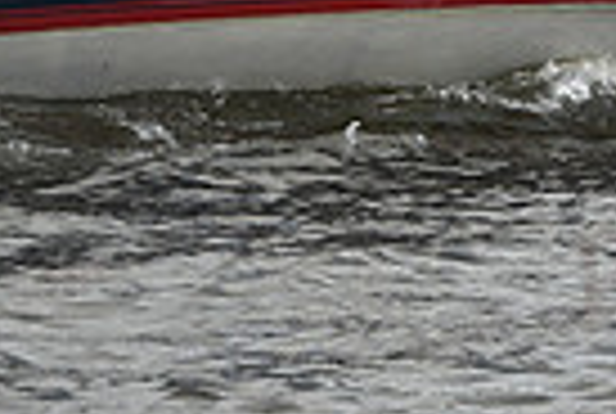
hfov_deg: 6.9
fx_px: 5076
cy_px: -421
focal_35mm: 296
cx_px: 342
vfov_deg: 4.6
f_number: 10
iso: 320
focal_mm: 70
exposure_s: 1/1250
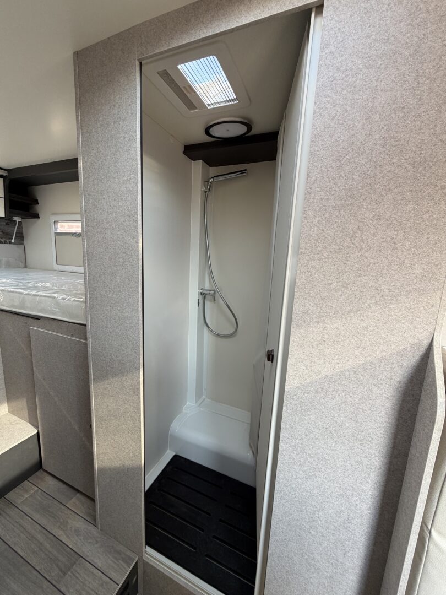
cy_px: 298
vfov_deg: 102.1
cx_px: 223
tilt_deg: -9.6
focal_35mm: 14
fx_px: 241
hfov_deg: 85.7
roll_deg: -1.0
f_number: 2.2
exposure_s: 1/121
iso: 100
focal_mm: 2.22
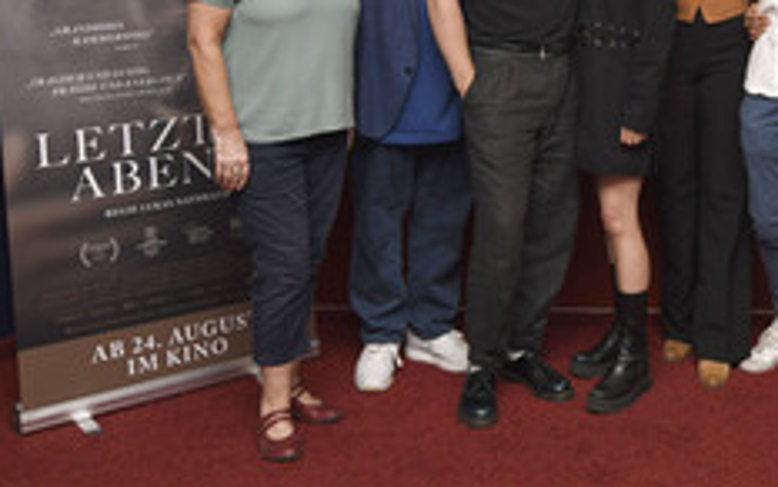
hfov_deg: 30.2
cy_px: 17
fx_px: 1379
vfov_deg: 19.5
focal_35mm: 65
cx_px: 690
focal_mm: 22
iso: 640
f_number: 4
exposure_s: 1/320
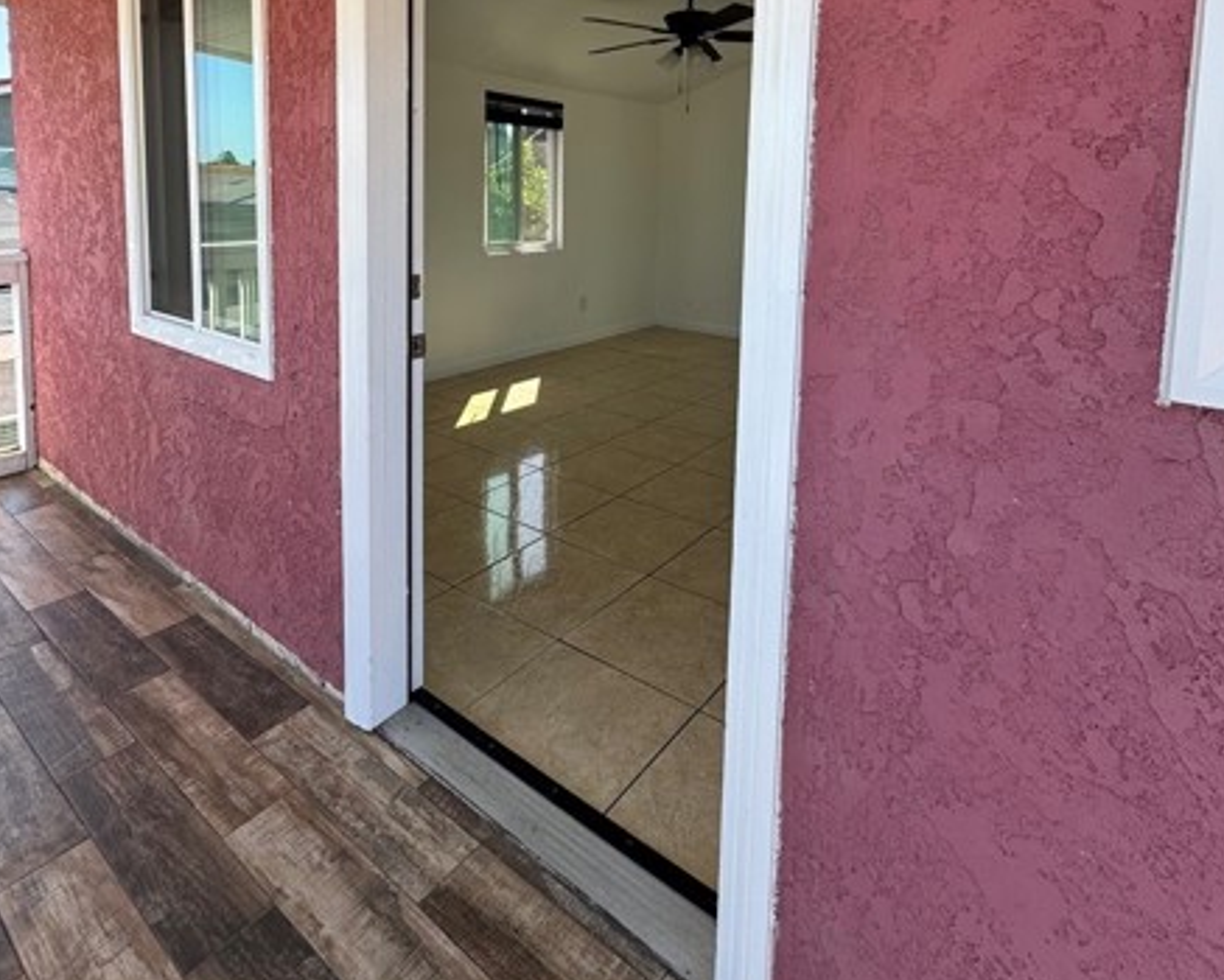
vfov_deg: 64.5
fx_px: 725
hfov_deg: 80.4
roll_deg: -0.5
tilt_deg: -3.8
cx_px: 611
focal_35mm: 20
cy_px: 258
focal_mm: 2.22
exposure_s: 1/362
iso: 40
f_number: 2.2
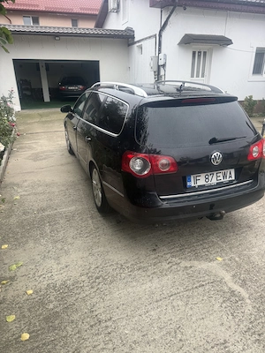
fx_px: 245
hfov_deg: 56.8
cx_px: 132
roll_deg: -1.7
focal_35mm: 24
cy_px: 176
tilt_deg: -20.2
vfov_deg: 71.6
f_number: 1.78
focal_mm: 6.76
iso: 64
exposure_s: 1/154
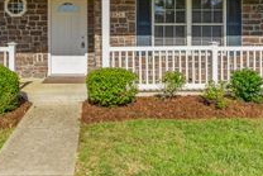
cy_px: -6
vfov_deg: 32.1
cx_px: 97
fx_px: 276
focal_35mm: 38
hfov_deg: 50.3
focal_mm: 10.5
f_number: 11
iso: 400
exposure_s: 1/200
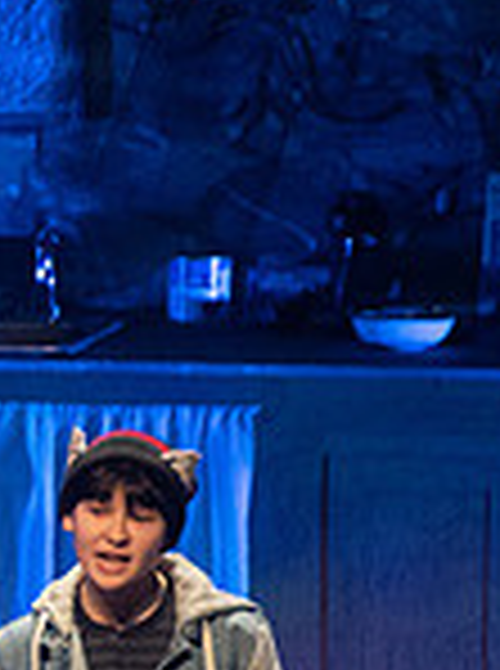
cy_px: 692
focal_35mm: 1201
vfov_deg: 1.7
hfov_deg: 1.2
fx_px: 23230
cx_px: -793
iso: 10000
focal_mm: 320
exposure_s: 1/160
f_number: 6.3
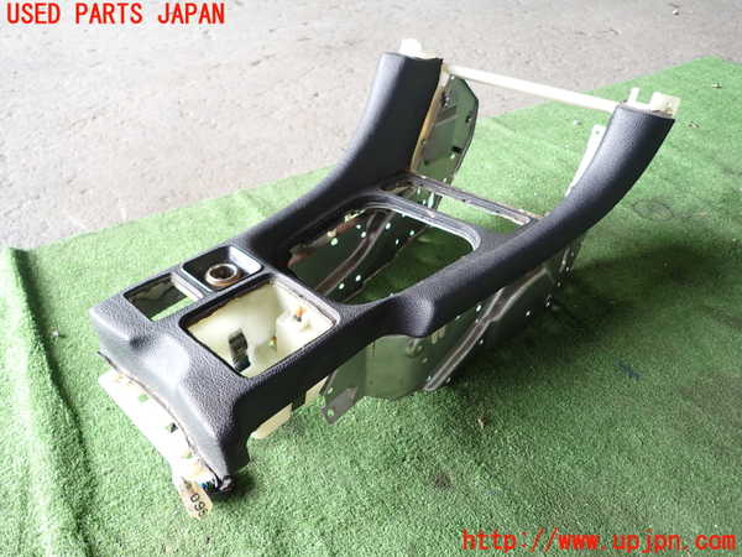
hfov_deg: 69.4
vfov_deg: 54.9
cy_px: 278
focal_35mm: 25
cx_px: 371
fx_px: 536
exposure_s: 1/60
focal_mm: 4.5
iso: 125
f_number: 2
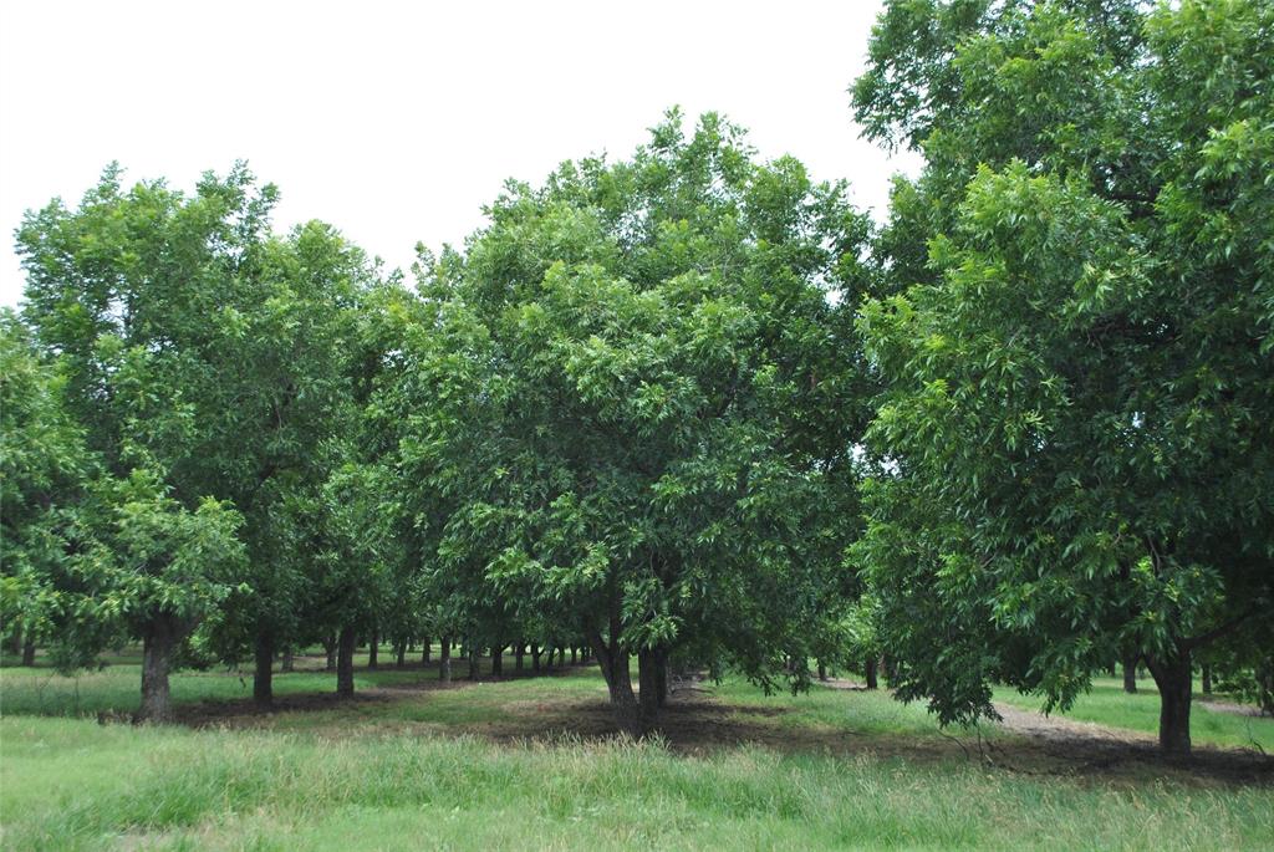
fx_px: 1275
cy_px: 426
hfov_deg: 53.1
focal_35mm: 36
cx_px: 637
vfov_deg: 37.0
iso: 100
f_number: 5.6
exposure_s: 1/200
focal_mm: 24
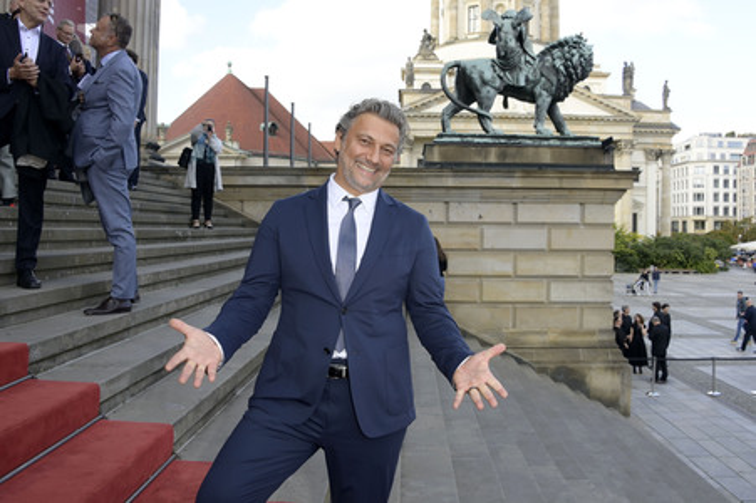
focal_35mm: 28
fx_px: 588
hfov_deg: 65.5
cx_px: 378
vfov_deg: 46.3
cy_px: 252
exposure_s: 1/200
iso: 400
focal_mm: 28
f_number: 7.1
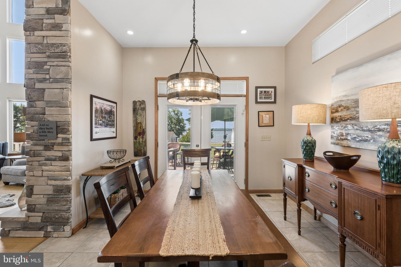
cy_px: 134
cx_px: 200
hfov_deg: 96.7
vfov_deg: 73.7
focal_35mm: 16
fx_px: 178
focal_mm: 16
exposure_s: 1/40
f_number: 8
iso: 500
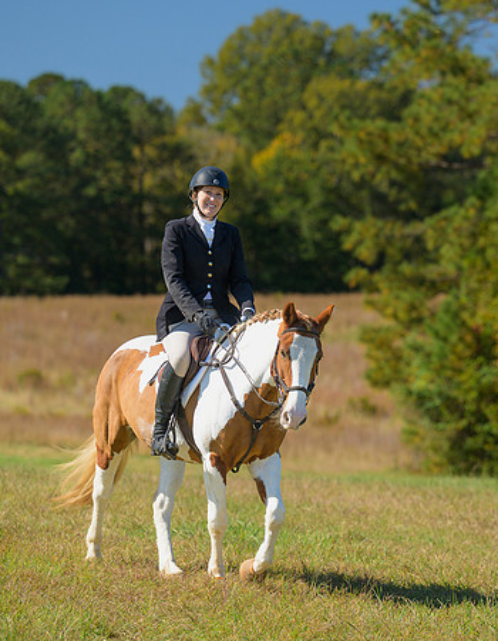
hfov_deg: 6.4
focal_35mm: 237
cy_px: 322
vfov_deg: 8.3
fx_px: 4438
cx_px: 377
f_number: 4
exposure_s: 1/640
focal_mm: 155
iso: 200
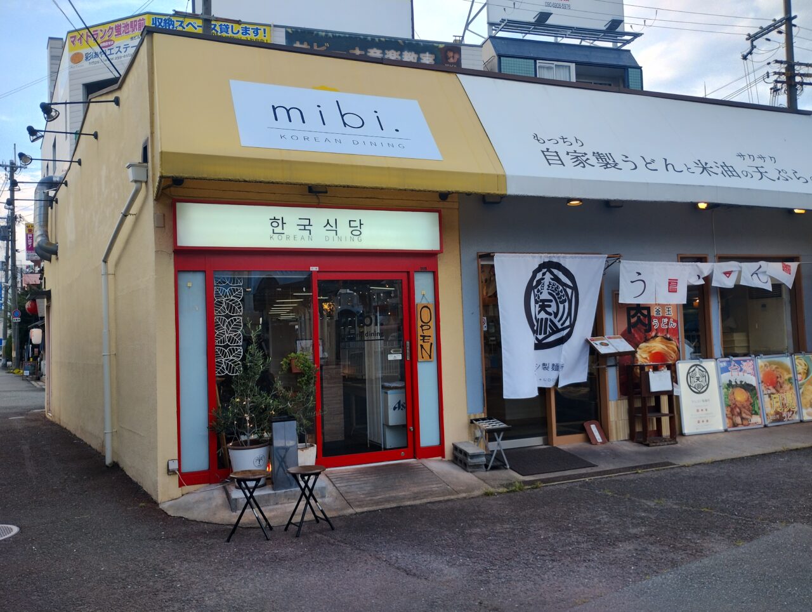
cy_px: 306
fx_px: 658
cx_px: 406
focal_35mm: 28
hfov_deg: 63.4
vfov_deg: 49.9
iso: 100
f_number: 1.8
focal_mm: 4.27
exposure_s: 1/174
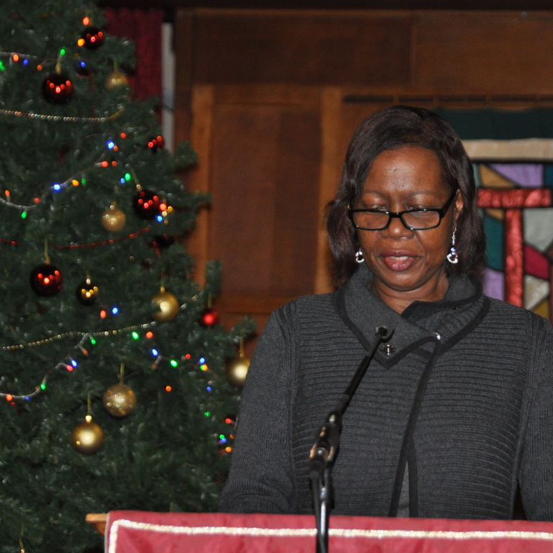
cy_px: 275
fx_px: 3663
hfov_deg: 8.6
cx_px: 344
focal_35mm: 203
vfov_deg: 8.6
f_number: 5.3
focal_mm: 105
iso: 800
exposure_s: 1/60
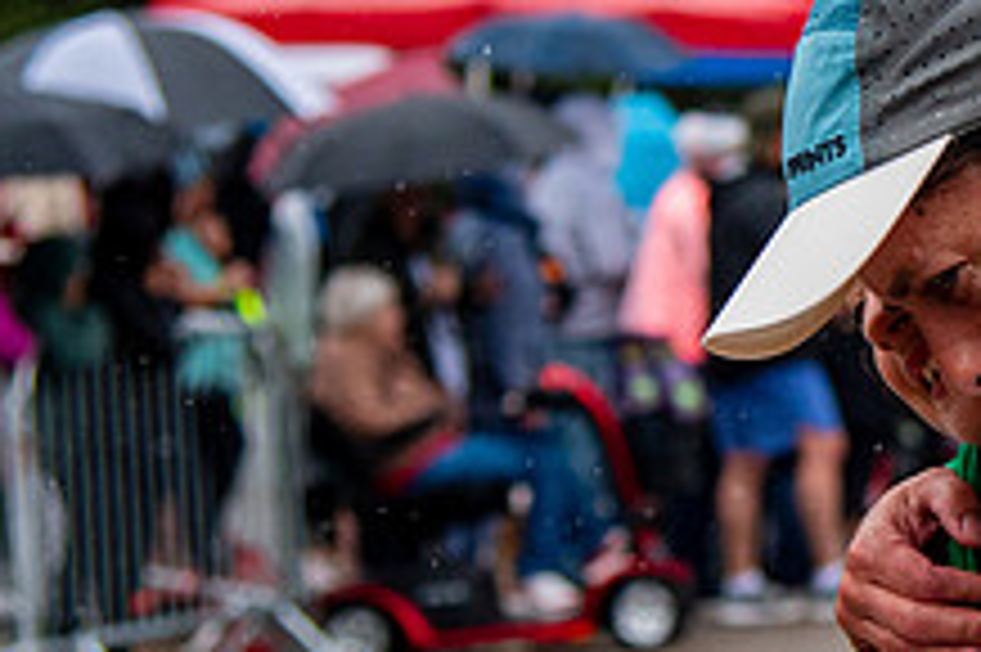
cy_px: 132
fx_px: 5881
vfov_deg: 6.3
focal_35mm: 216
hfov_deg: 9.5
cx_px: 976
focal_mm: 52
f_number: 4
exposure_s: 1/2500
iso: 1600
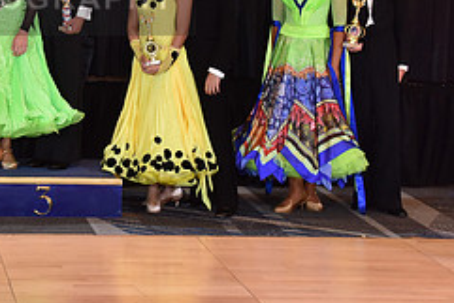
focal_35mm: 125
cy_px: -14
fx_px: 1577
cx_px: -9
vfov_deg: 10.9
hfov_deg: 16.0
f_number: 5
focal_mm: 52
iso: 1250
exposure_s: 1/250
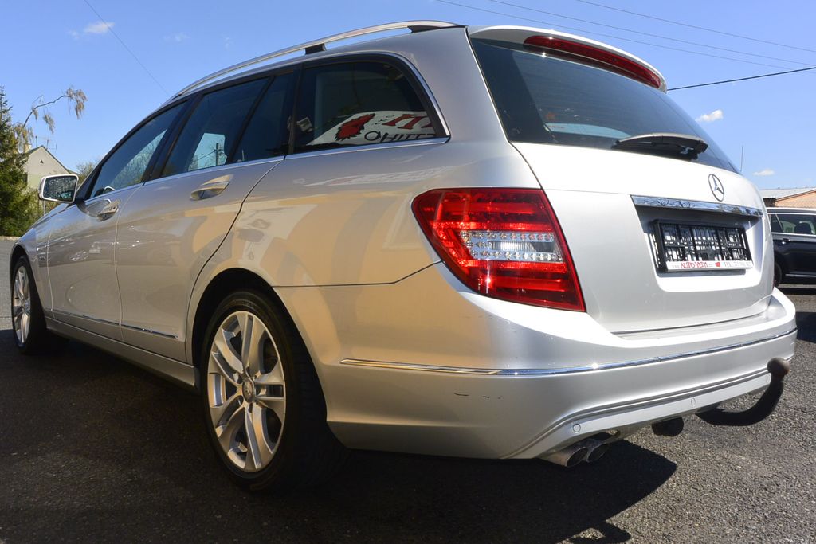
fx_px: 657
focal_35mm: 29
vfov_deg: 45.0
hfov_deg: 63.7
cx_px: 408
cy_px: 272
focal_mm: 11
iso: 160
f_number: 11
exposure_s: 1/250
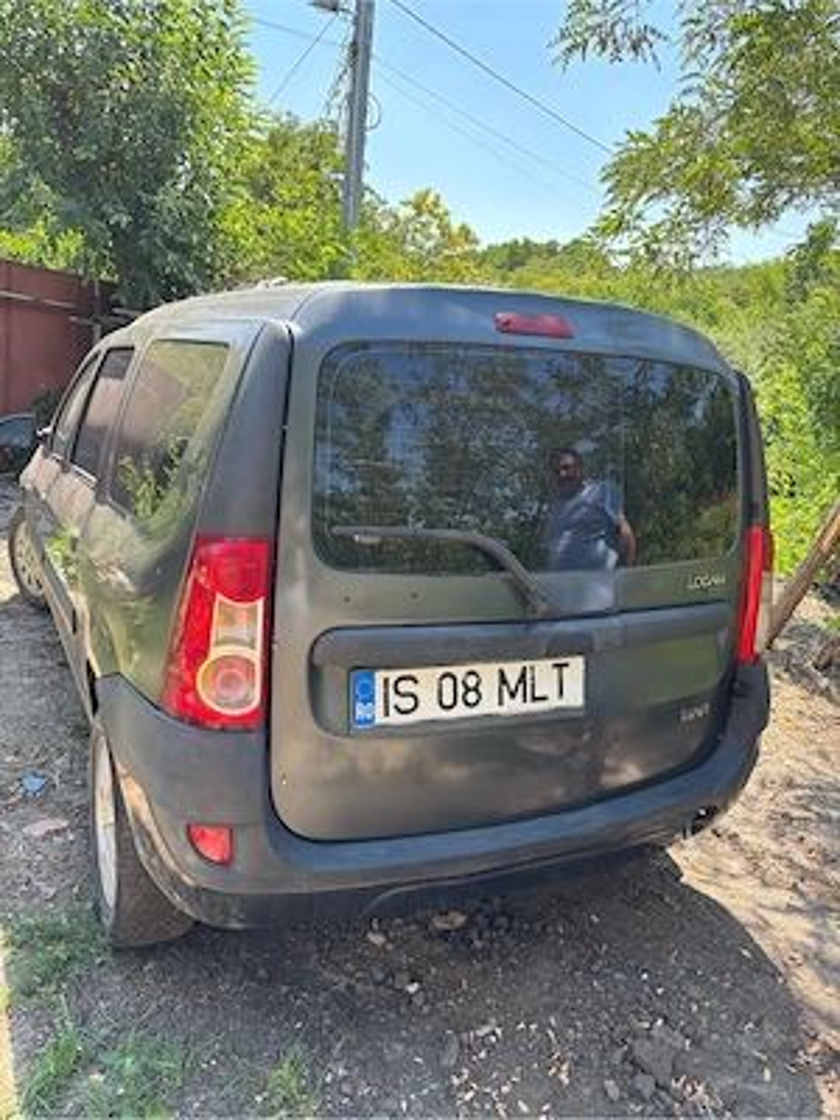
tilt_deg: -13.4
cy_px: 560
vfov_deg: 67.3
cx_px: 420
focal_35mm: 26
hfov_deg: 53.1
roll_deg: -5.5
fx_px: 841
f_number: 1.6
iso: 50
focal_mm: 5.96
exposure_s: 1/493
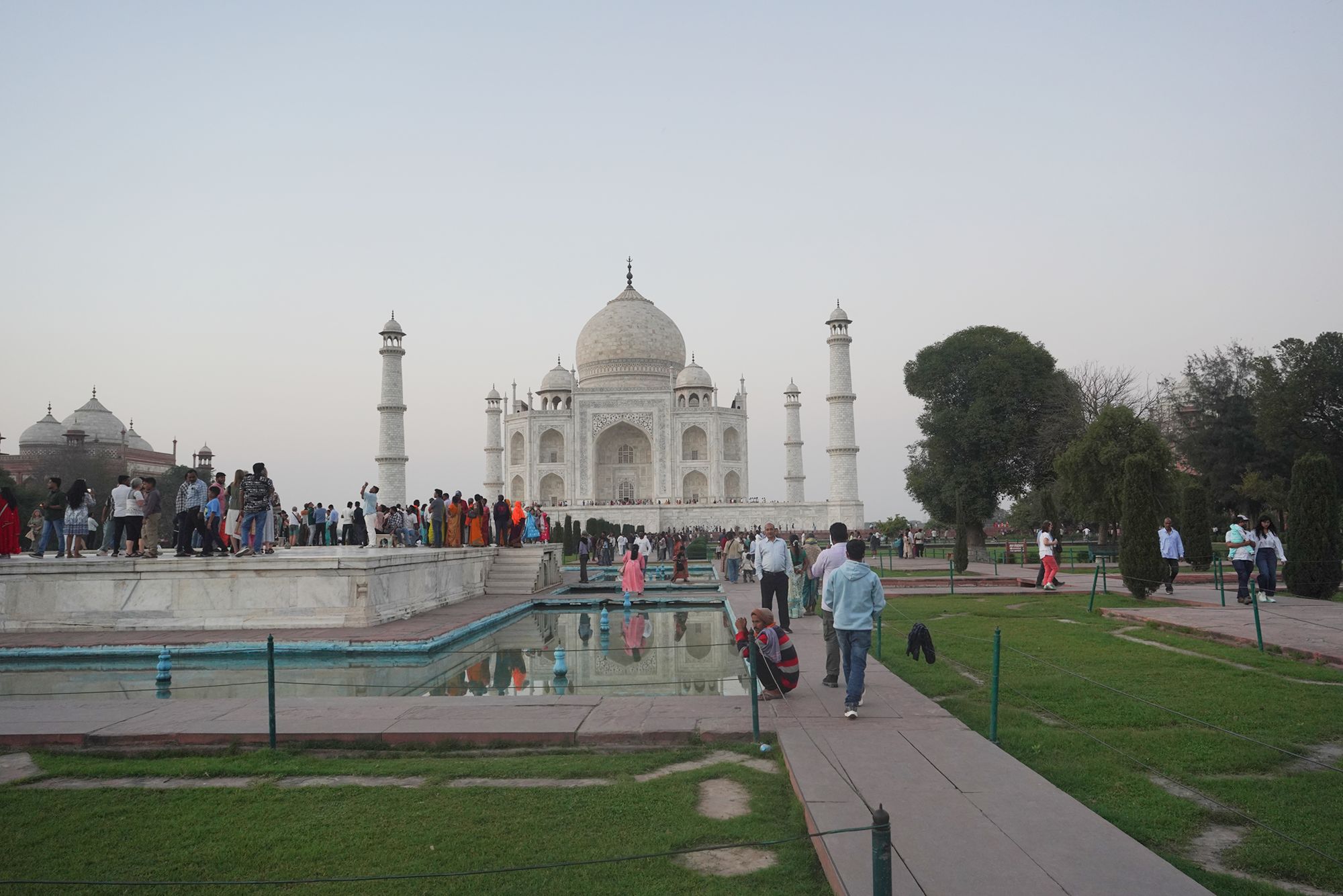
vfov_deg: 53.1
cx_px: 672
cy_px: 448
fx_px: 895
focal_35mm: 24
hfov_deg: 73.7
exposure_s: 1/100
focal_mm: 24
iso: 800
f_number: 6.3
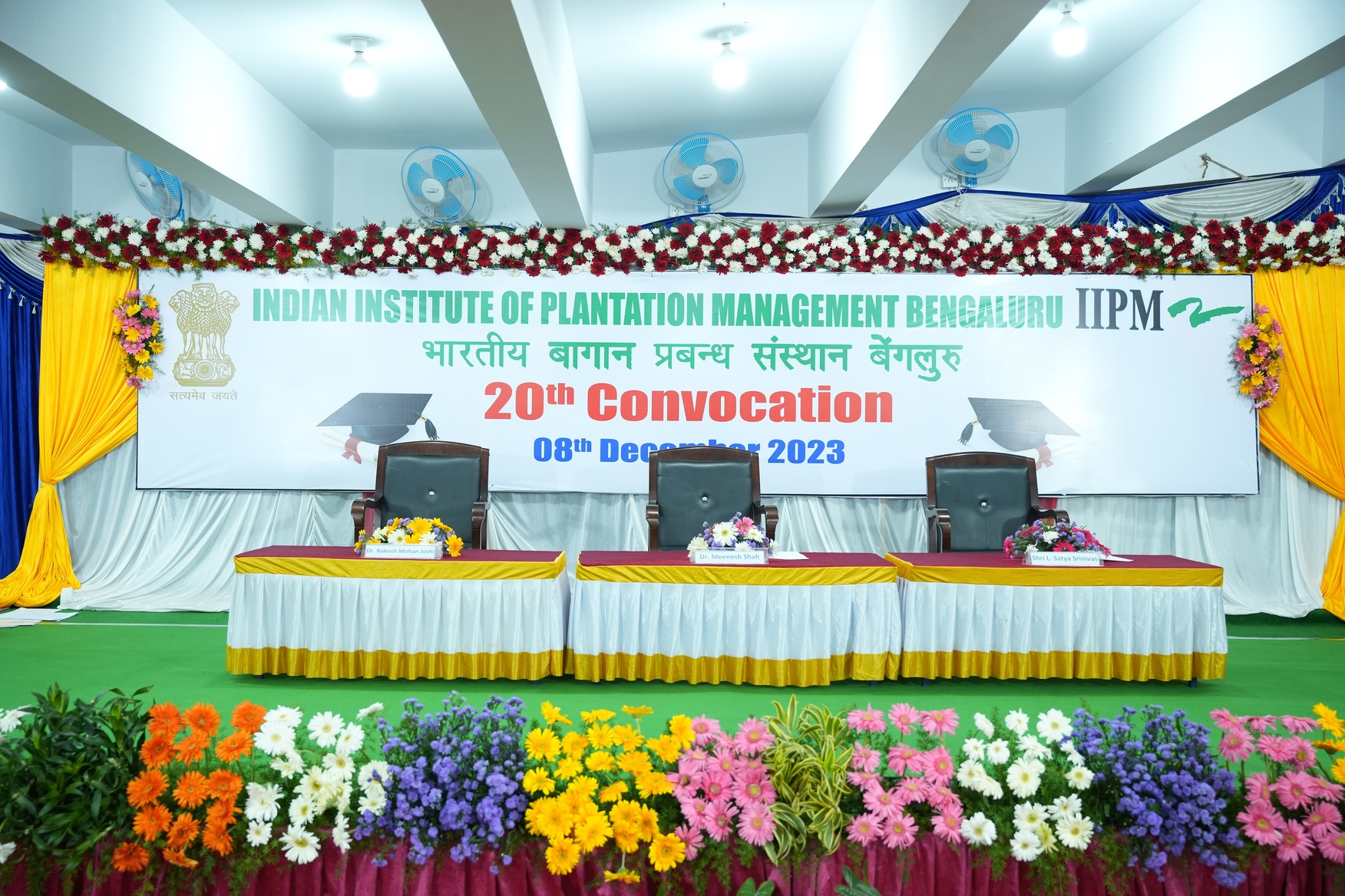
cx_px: 672
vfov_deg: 37.9
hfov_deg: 54.4
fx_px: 1308
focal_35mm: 35
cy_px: 448
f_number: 3.5
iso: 1000
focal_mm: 35
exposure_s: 1/160
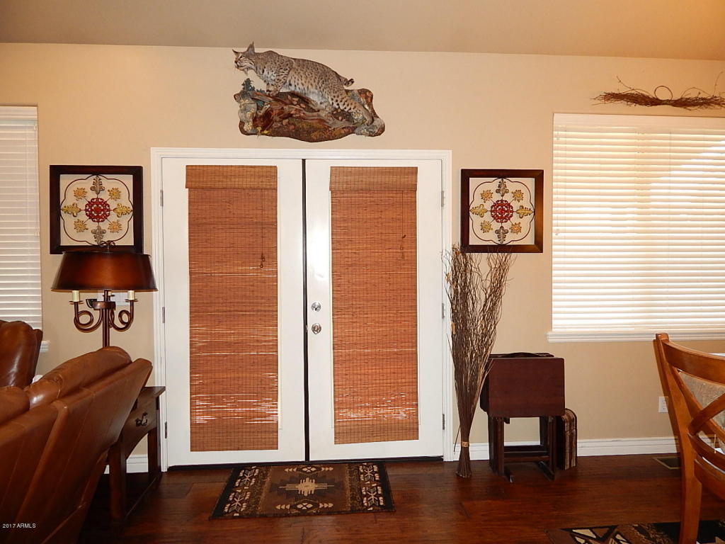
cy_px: 272
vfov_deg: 58.9
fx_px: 482
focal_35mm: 23
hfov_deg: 73.9
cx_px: 362
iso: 200
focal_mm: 4
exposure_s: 1/30
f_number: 3
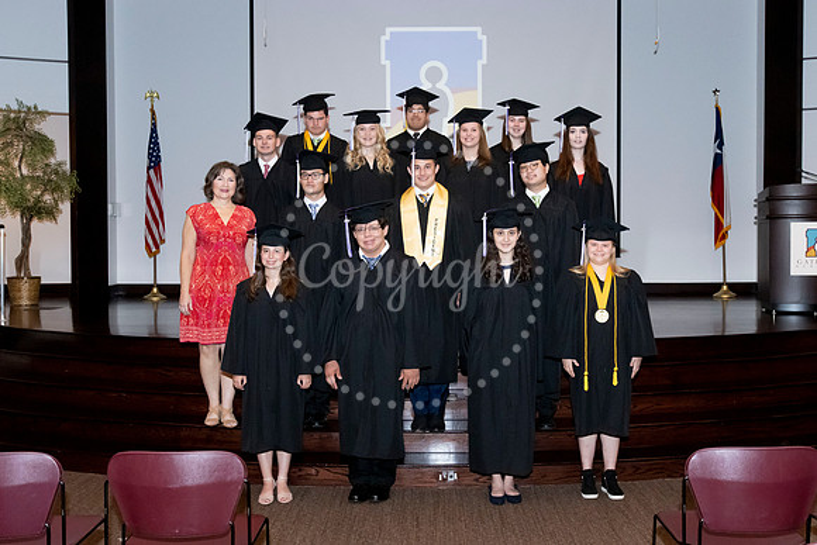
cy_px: 263
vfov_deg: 33.1
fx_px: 917
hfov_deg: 48.0
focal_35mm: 40
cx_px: 438
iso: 6400
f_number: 8
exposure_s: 1/200
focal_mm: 35
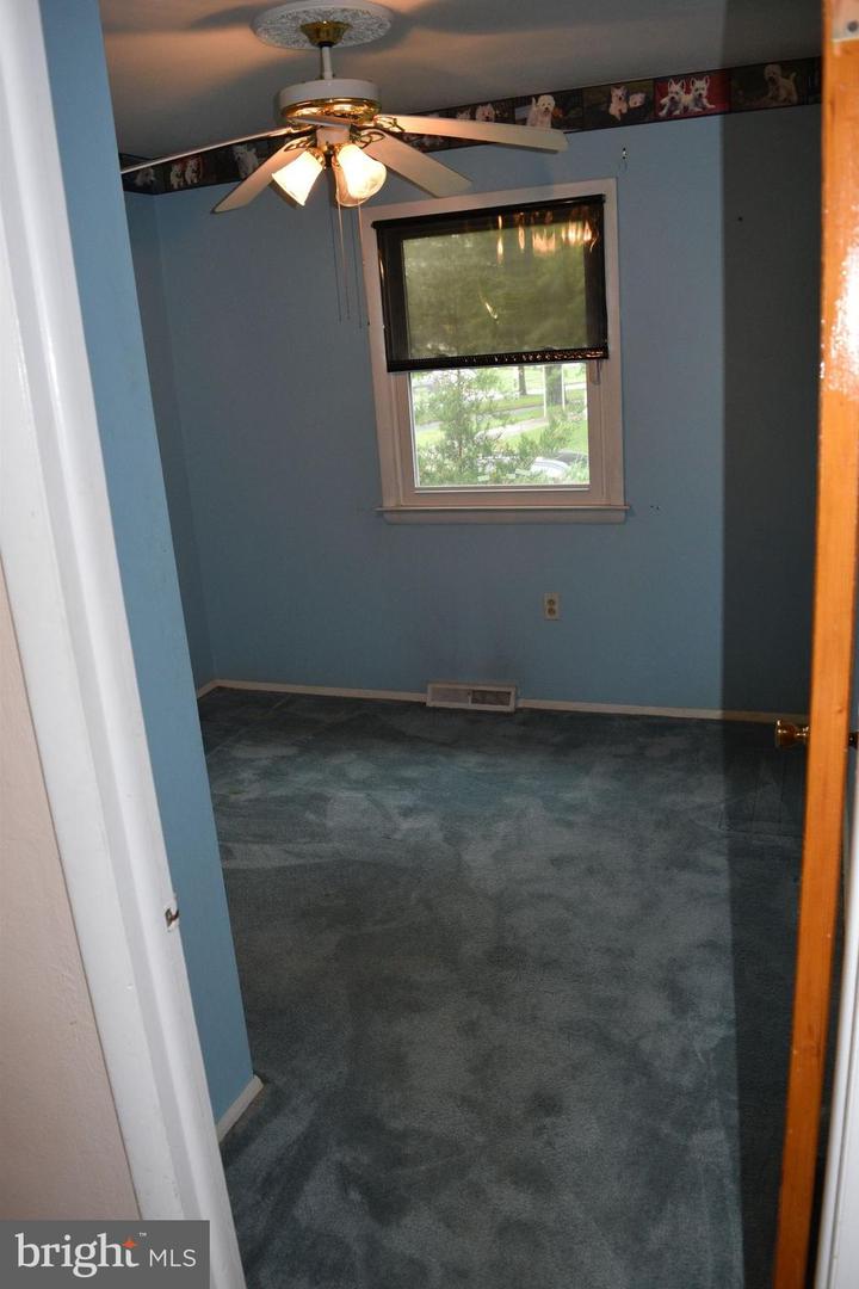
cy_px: 644
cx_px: 430
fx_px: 966
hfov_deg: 47.9
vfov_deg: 67.4
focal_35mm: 27
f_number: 5
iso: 800
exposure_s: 1/100
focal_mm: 18
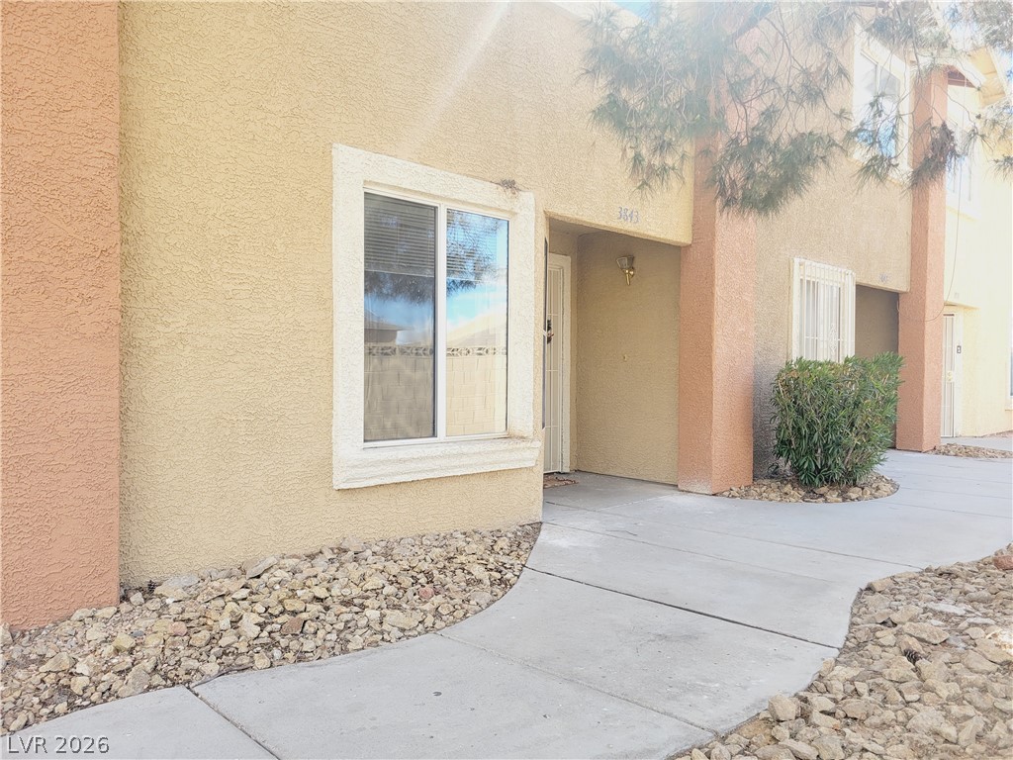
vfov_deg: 53.1
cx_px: 506
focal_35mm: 26
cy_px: 380
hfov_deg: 67.3
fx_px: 761
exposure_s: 1/512
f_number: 1.8
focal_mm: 5.4
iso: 40
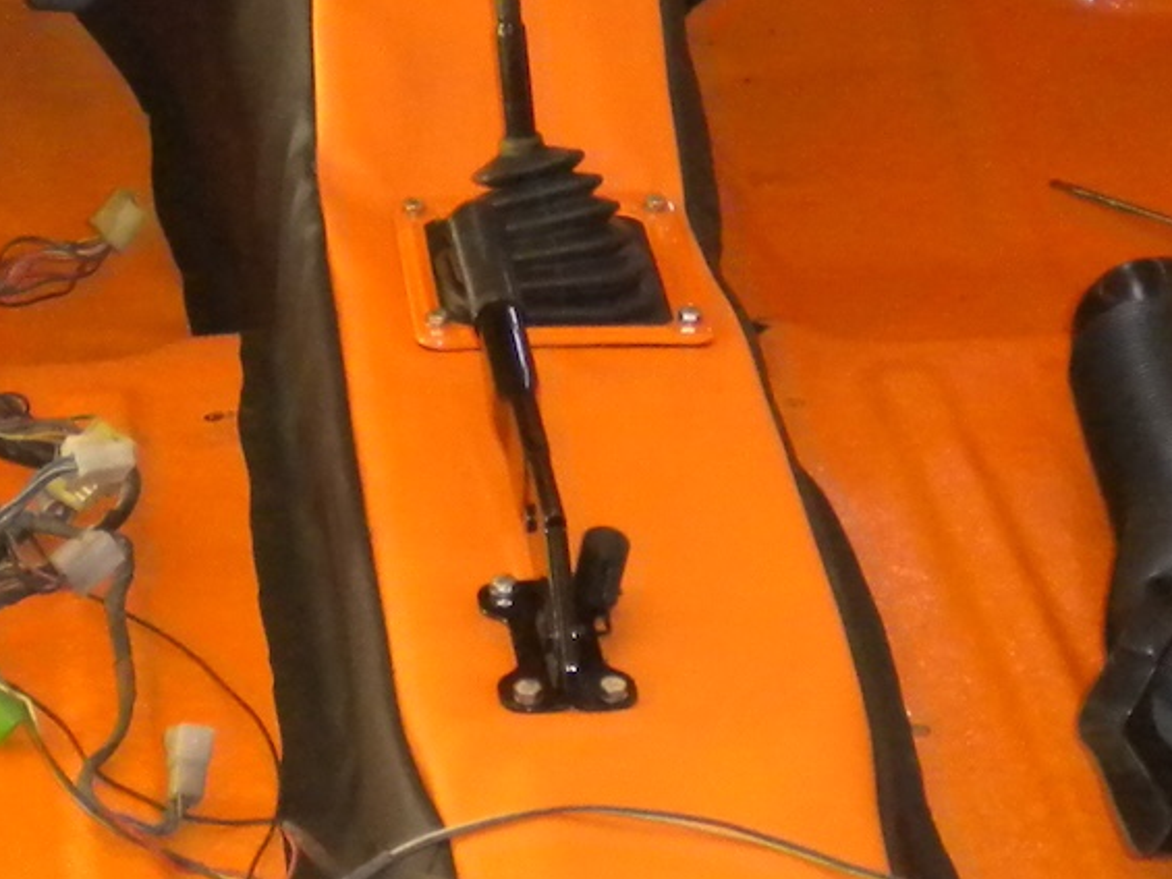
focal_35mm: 119
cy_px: 195
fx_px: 4030
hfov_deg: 16.5
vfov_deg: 12.4
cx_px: 386
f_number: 3.1
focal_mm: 6.3
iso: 400
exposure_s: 1/30
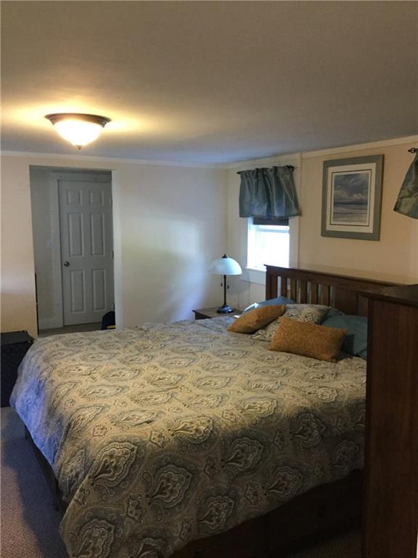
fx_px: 499
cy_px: 279
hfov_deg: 45.4
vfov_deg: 58.4
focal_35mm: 31
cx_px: 209
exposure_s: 1/20
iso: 200
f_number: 2.4
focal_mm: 3.3
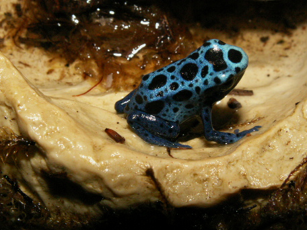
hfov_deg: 22.5
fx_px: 772
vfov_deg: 16.9
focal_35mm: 87
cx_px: 172
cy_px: 86
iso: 160
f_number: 7.1
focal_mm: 10.28
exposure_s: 1/40
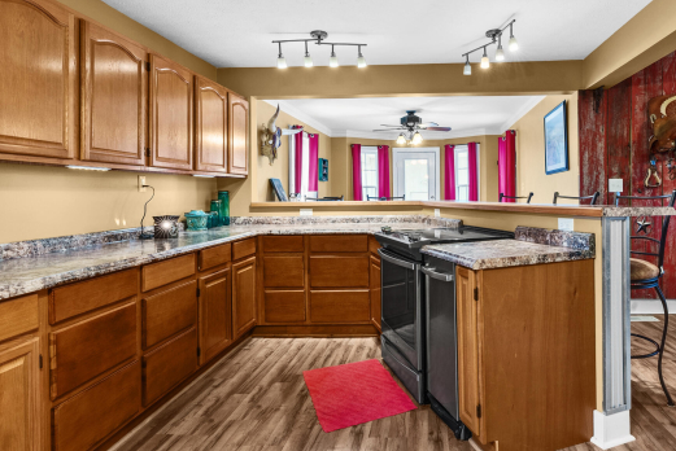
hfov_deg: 74.8
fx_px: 432
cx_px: 421
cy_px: 193
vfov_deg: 55.0
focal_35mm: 23
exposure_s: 2.5
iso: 400
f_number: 11
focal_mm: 16
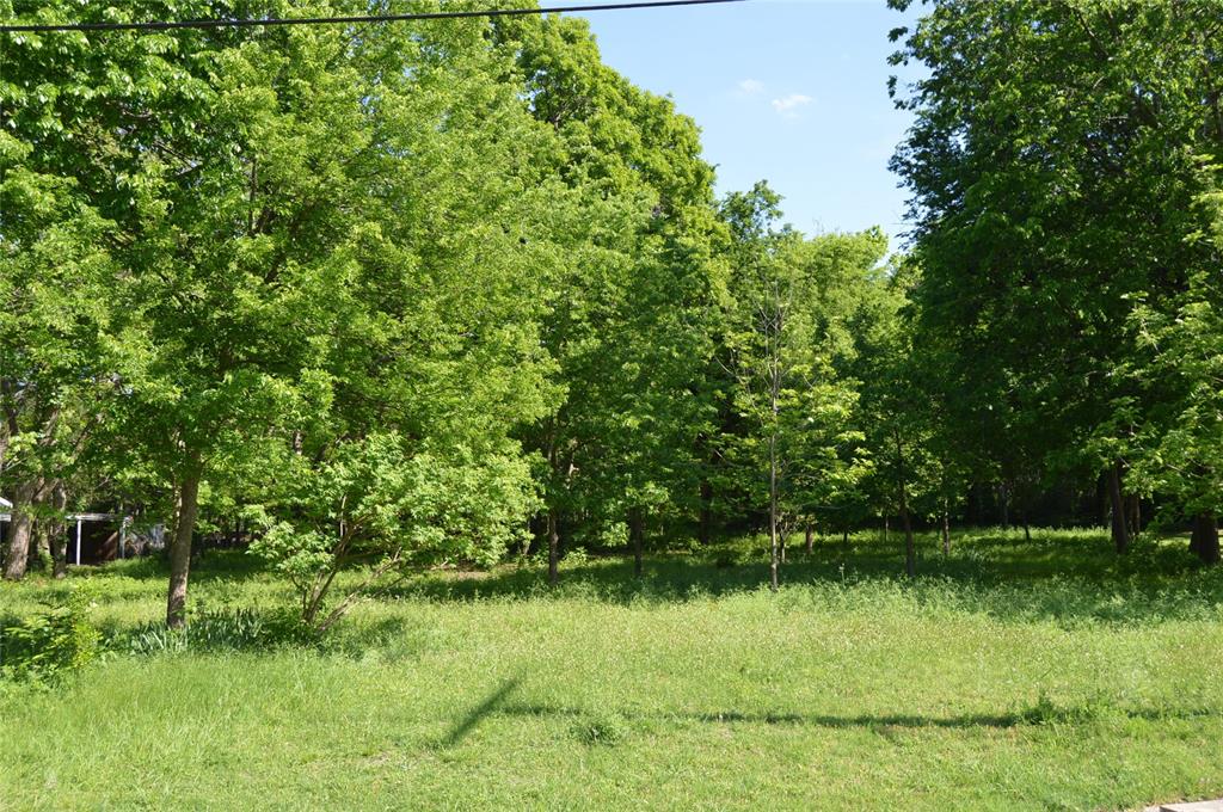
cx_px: 612
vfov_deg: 38.3
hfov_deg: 55.2
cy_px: 406
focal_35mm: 34
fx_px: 1171
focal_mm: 23
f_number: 6.3
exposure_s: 1/160
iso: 100
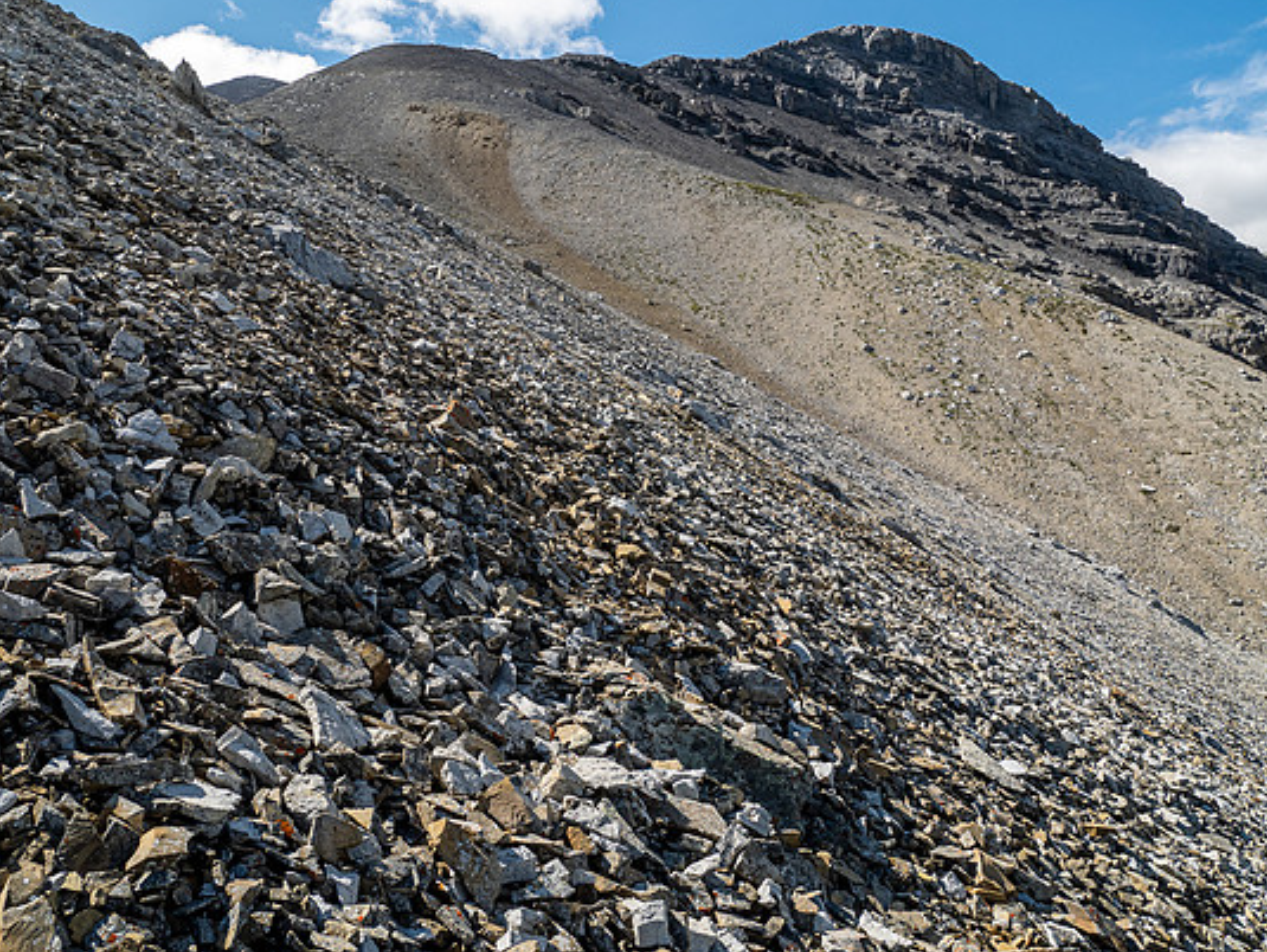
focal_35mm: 26
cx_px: 625
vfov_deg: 53.1
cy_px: 442
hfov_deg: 67.3
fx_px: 952
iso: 200
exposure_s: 1/125
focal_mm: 12
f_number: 8
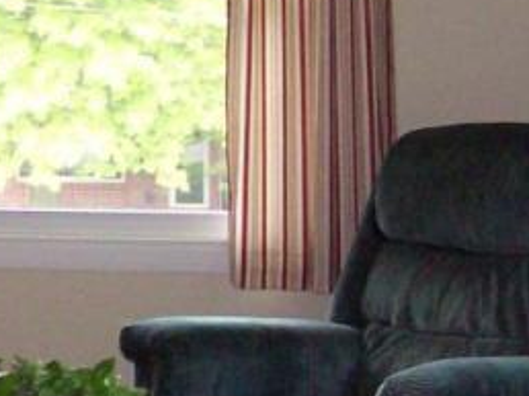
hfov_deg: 13.3
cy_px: 298
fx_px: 2183
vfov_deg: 10.3
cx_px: -190
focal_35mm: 143
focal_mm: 6
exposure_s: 1/64
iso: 140
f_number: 2.7
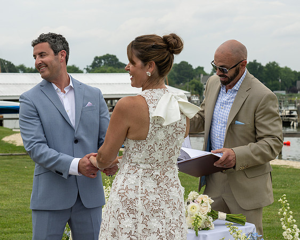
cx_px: 116
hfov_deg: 21.4
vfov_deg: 17.2
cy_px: 114
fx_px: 791
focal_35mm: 89
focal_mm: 70
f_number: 8
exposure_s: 1/250
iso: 100
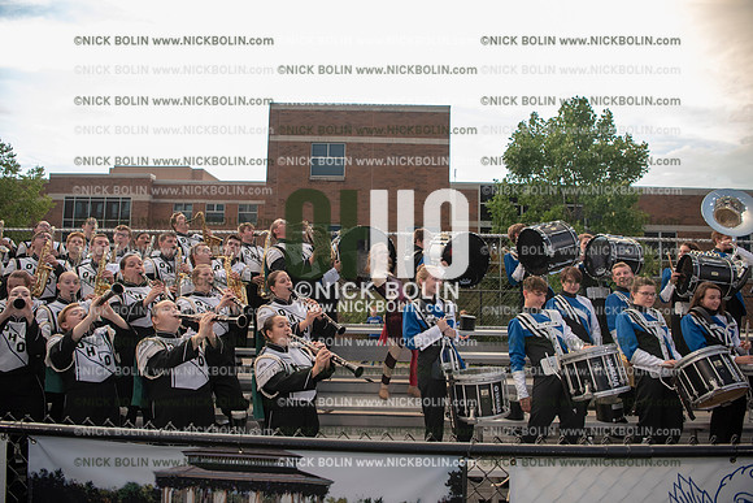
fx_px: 502
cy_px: 252
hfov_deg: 73.7
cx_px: 376
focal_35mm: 24
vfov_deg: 53.2
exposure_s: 1/250
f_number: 3.2
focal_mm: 24
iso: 800
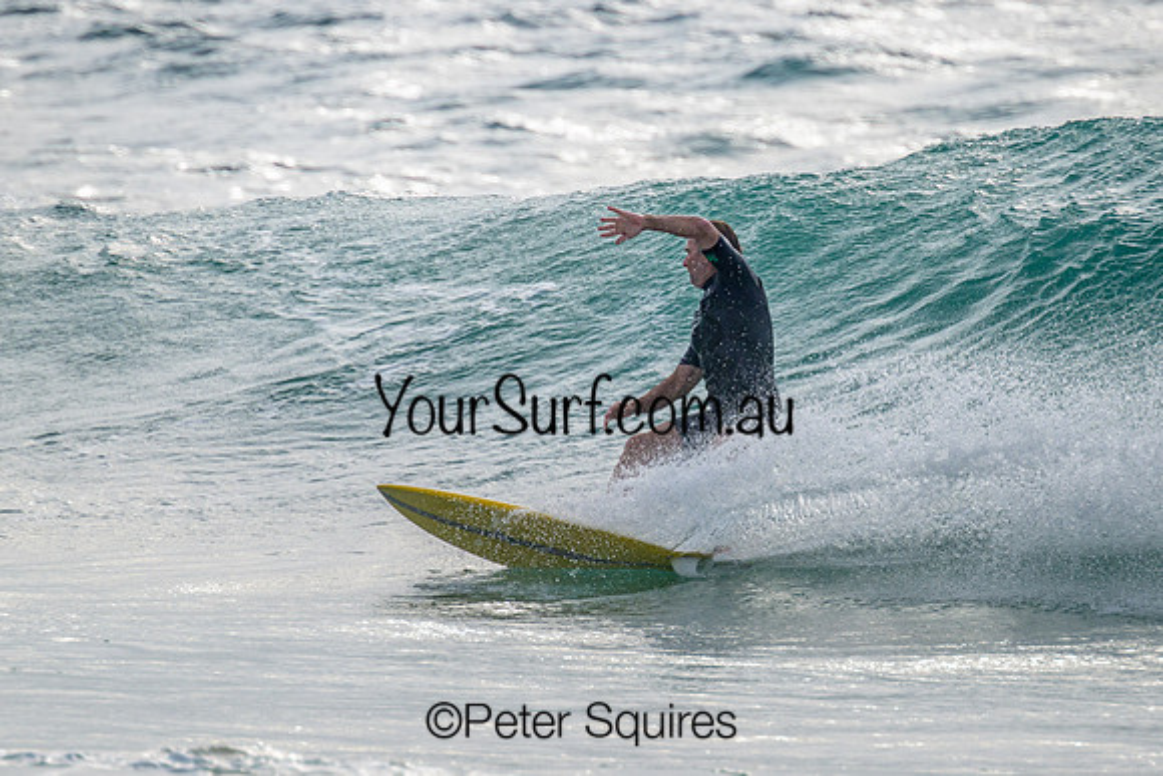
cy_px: 328
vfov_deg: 1.4
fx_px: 32491
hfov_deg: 2.1
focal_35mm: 1006
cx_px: 653
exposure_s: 1/2000
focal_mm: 800
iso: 800
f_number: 11
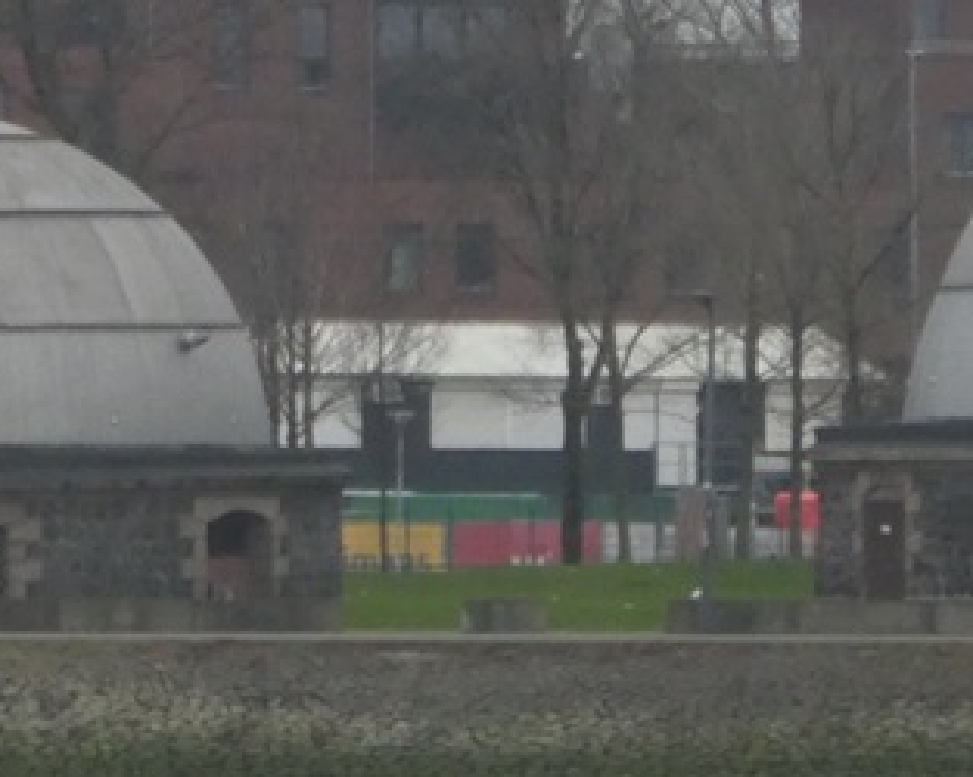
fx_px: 28606
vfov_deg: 1.6
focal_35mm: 994
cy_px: -154
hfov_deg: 1.9
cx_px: -331
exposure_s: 1/100
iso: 500
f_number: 5.8
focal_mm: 53.8
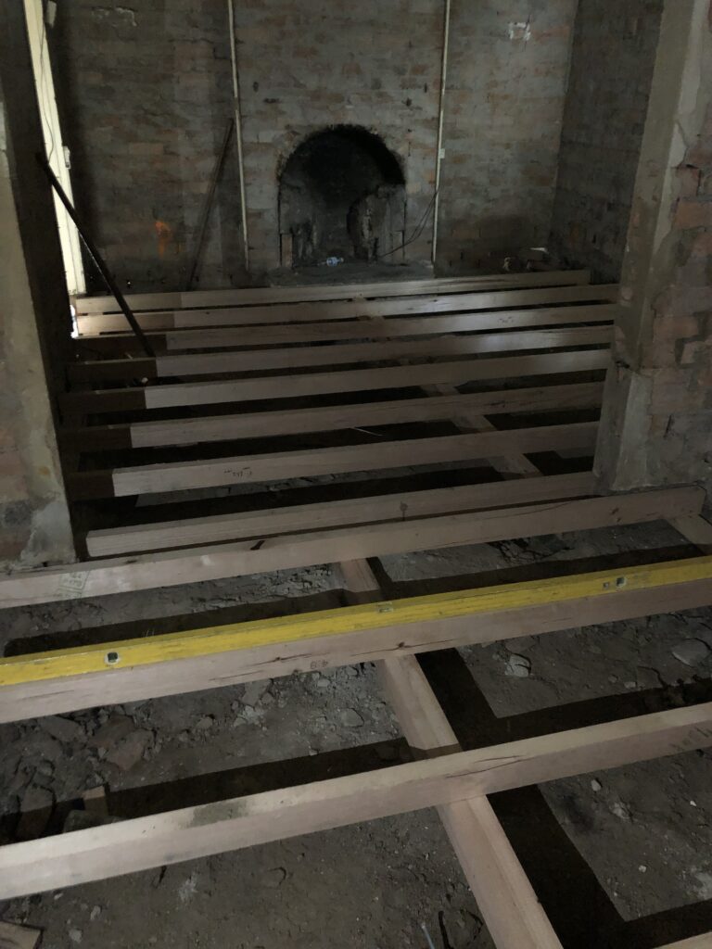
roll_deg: -1.3
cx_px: 356
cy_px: 474
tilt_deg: -27.5
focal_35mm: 28
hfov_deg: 49.7
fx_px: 768
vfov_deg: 63.4
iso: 640
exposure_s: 1/4
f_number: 1.8
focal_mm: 4
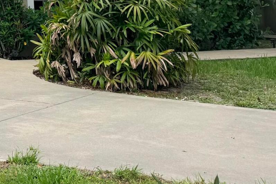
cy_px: -119
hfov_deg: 19.7
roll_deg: +1.2
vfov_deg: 13.9
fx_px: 690
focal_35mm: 90
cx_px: -138
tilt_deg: +9.3
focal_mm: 6.76
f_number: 1.78
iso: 80
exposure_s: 1/1585
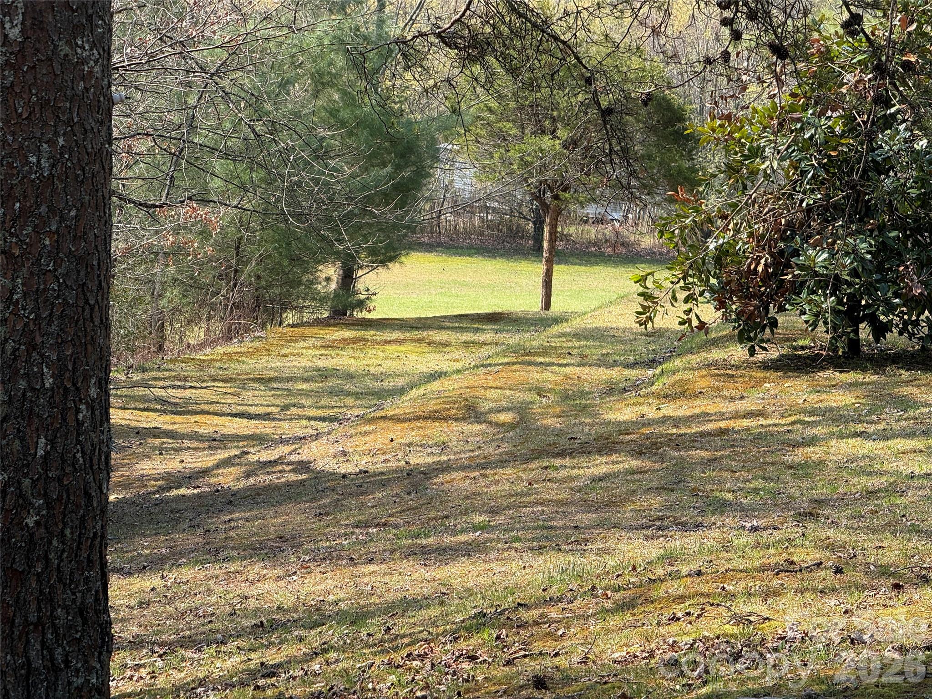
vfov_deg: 12.3
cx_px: 466
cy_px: 350
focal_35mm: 120
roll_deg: -3.6
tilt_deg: -6.5
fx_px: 3231
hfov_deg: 16.4
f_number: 2.8
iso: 50
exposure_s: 1/318
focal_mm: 15.66
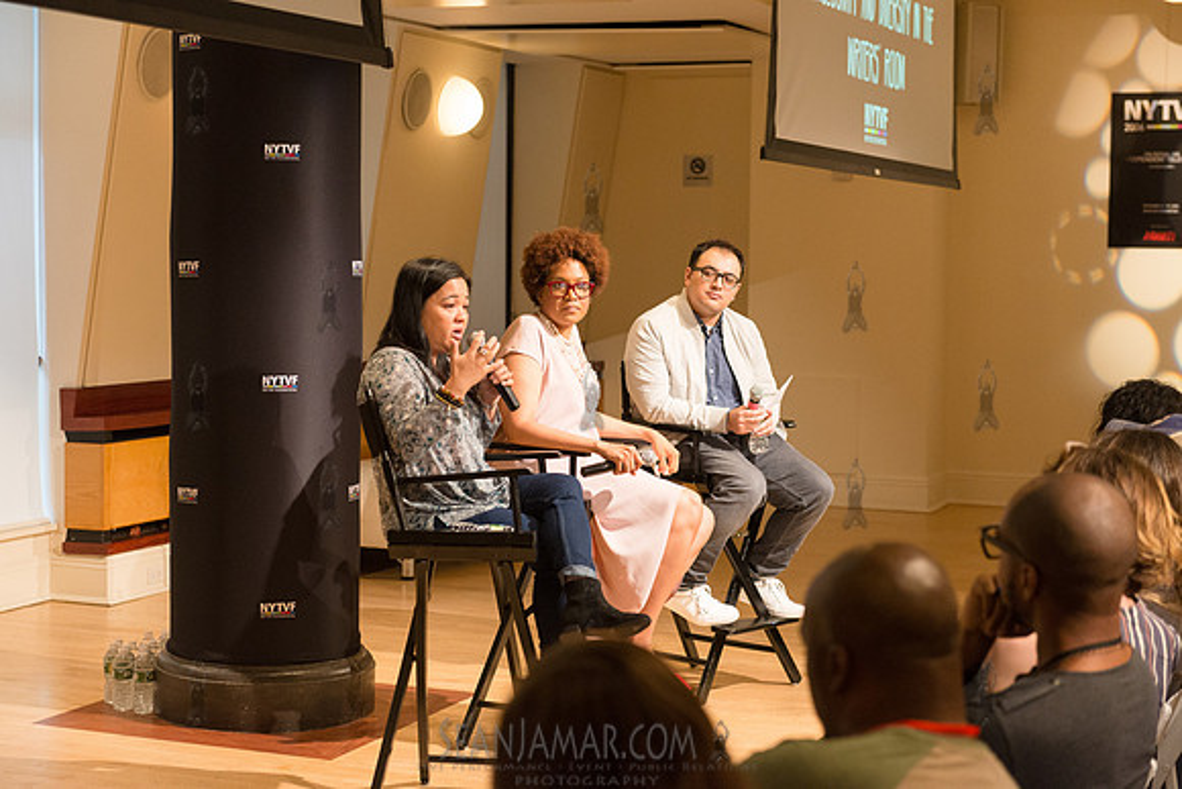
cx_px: 591
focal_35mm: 70
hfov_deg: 28.8
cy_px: 394
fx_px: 2299
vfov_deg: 19.5
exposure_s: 1/200
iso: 2500
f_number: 4
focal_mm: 70
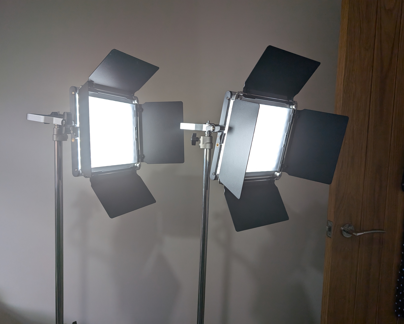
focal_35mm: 25
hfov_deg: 68.1
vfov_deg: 56.8
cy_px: 162
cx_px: 199
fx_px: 299
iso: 43
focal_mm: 6.9
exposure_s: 1/57.6
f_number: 1.68
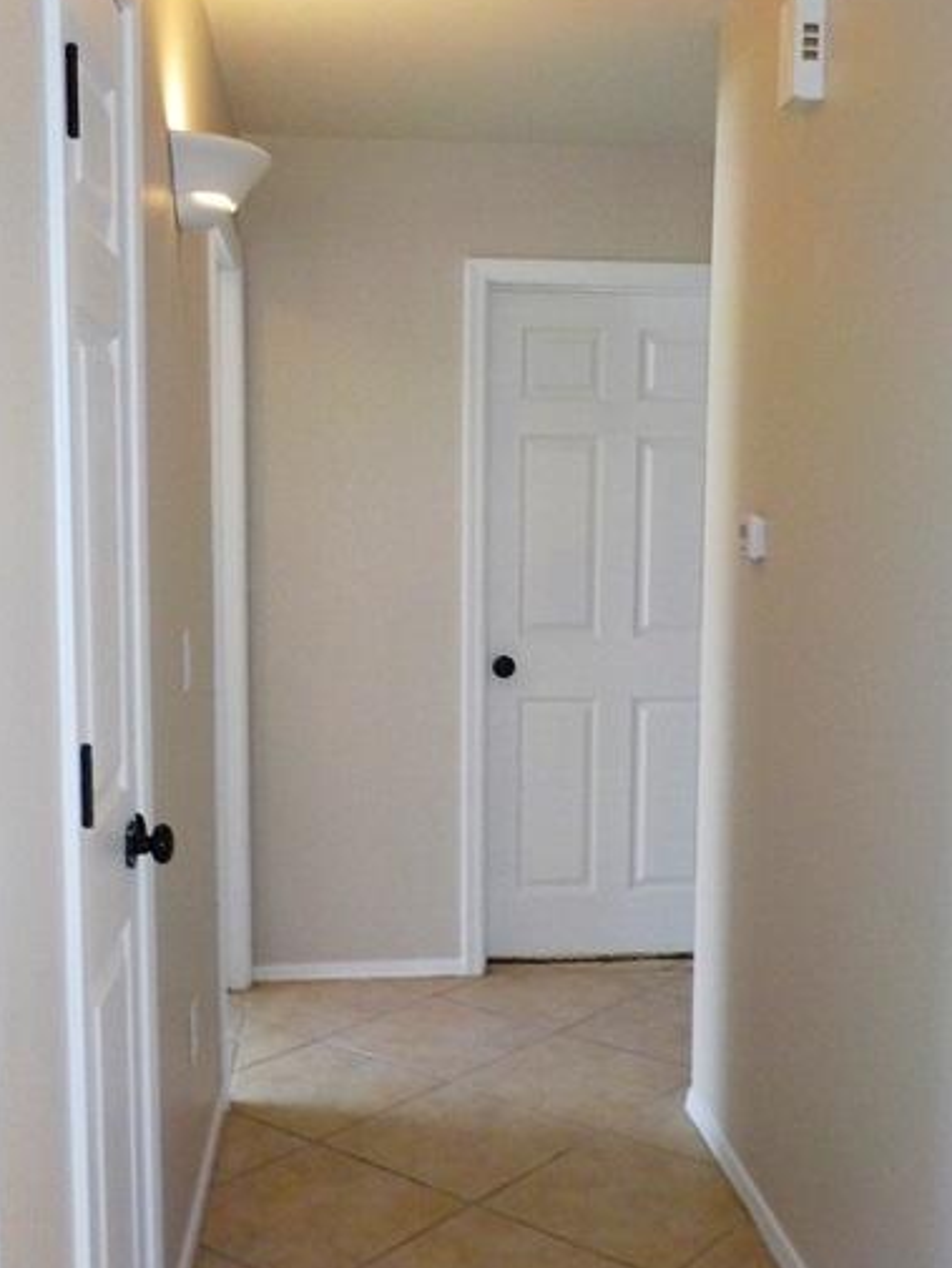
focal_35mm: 38
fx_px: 1393
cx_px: 472
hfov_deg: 37.7
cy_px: 645
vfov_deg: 49.0
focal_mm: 4.1
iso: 320
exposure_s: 1/30
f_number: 3.3
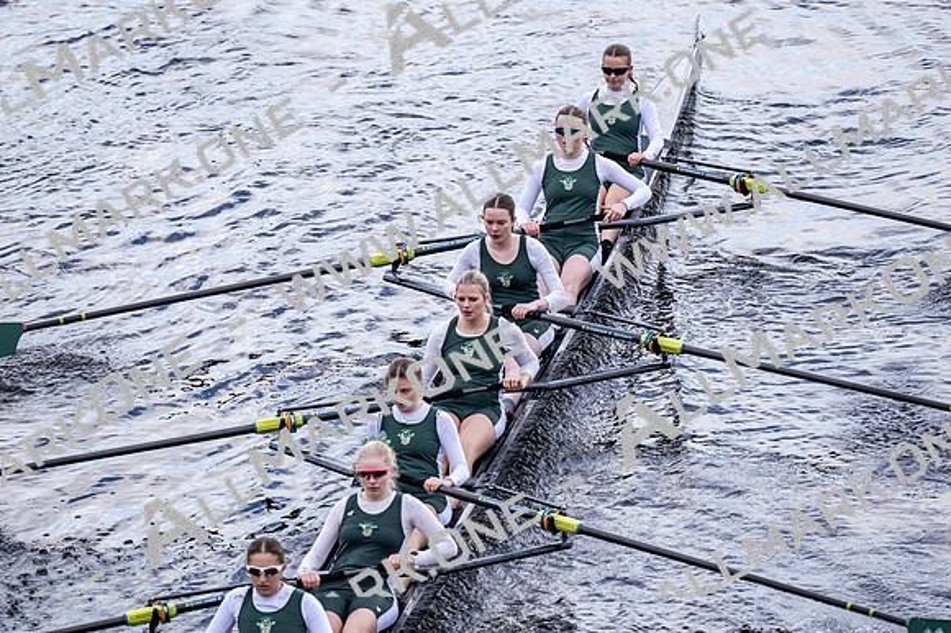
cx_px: 476
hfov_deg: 6.9
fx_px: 7920
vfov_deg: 4.6
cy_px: 316
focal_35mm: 300
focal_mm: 200
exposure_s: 1/2000
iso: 720
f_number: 2.8
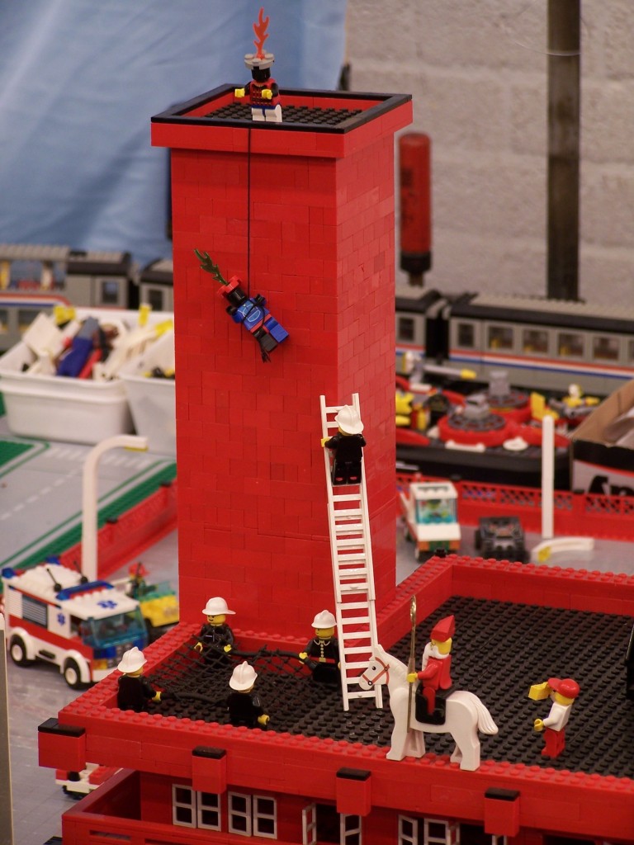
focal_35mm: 169
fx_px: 4127
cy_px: 422
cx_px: 317
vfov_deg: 11.7
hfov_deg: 8.8
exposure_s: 1/4
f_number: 3.2
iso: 80
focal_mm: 28
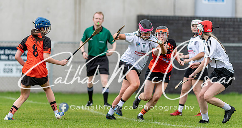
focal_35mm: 554
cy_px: 70
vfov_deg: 2.1
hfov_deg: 4.0
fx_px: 3506
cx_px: 117
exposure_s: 1/1000
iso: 200
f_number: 2.8
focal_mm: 300
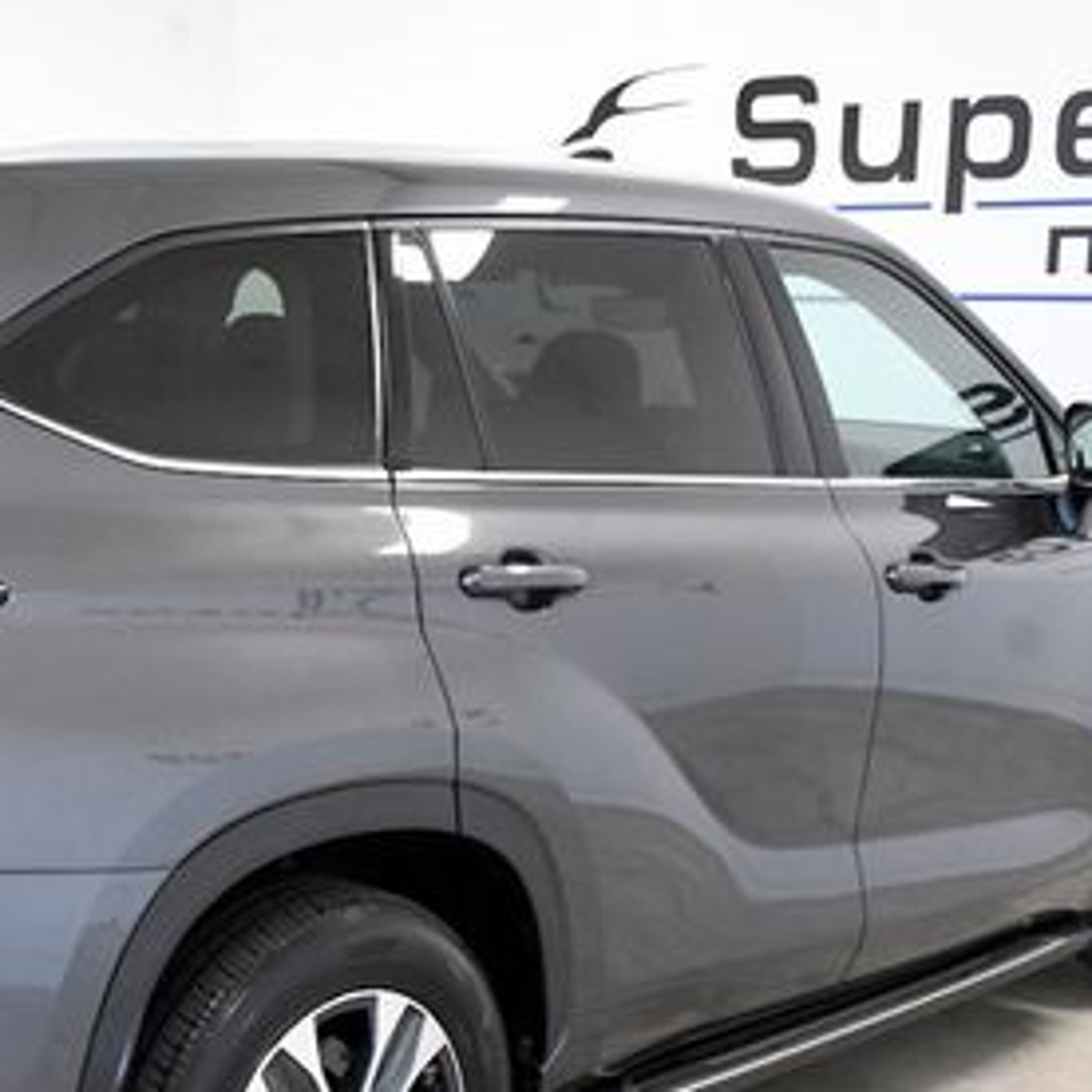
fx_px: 2320
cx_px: 190
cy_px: 781
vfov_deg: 26.2
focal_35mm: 65
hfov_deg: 25.9
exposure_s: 1/200
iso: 2500
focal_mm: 22
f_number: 7.1
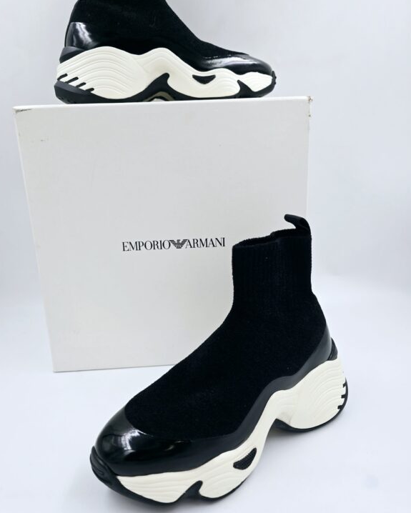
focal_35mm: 25
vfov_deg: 68.1
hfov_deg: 56.8
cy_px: 250
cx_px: 209
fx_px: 380
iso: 20
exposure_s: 1/180
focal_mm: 6.3
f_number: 1.7
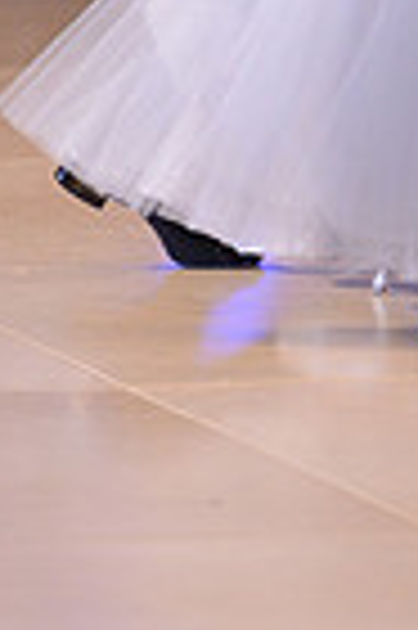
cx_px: 488
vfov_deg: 2.5
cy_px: -580
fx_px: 14456
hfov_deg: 1.7
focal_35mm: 828
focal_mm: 200
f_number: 5.6
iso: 1250
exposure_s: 1/250
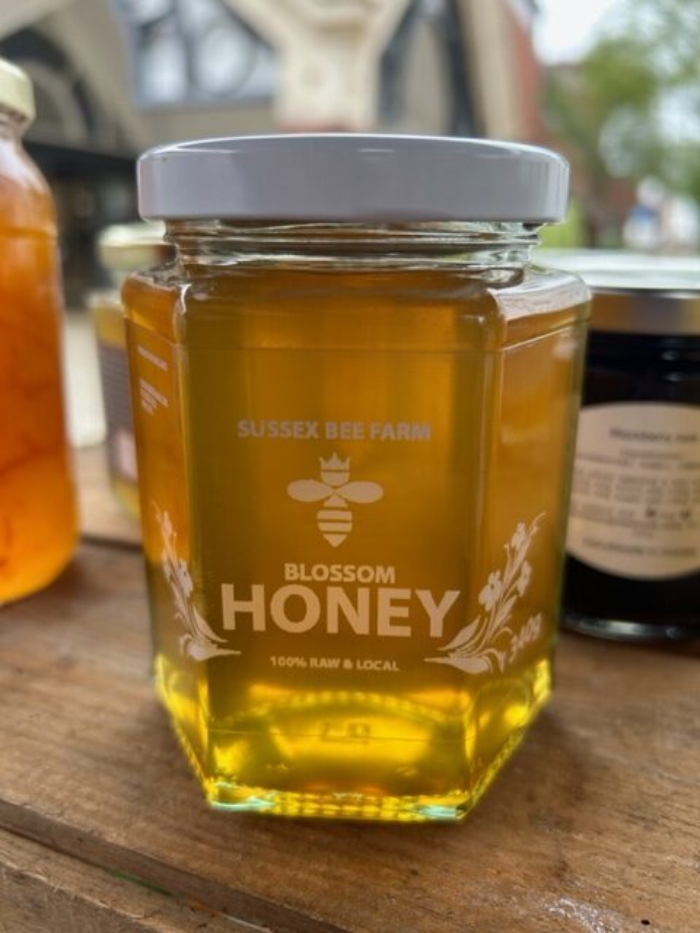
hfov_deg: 53.1
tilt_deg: -15.6
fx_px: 701
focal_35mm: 26
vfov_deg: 67.3
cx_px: 350
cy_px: 466
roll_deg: -1.8
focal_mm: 5.7
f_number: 1.5
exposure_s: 1/297
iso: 50
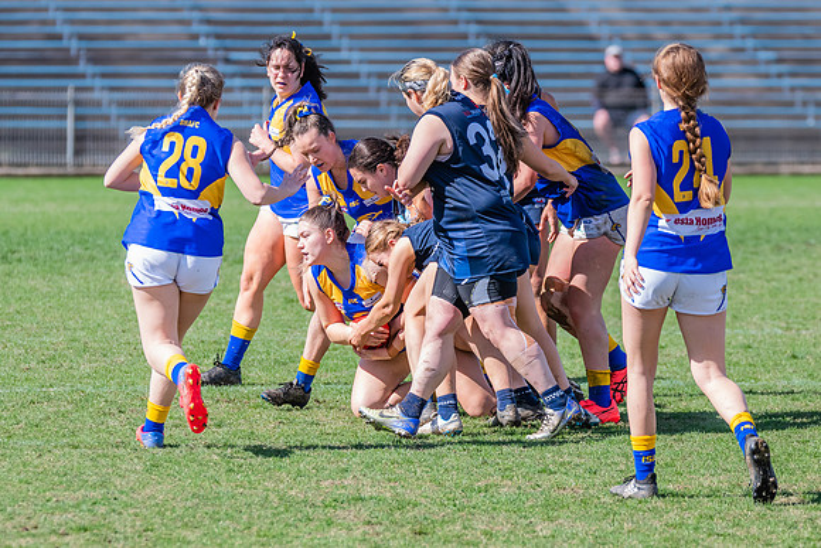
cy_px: 333
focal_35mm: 478
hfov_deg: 4.3
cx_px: 346
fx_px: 10893
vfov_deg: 2.9
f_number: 8
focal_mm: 350
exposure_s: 1/1600
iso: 800
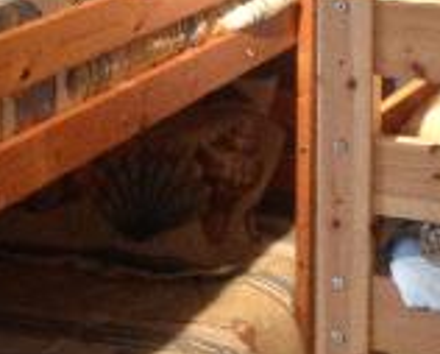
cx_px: 331
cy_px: -36
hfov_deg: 13.9
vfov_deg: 11.1
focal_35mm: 138
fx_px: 1800
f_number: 2.4
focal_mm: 4.28
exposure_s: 1/20
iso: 200
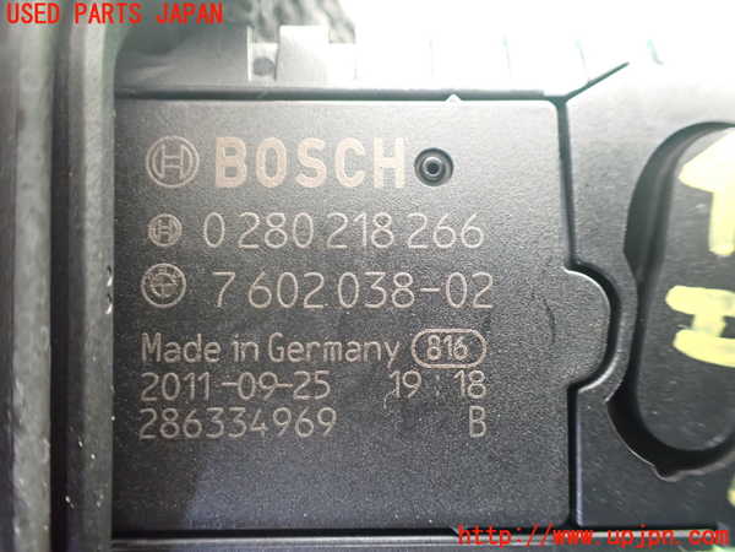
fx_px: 637
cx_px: 368
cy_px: 276
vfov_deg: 46.8
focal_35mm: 30
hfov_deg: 60.0
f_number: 2.3
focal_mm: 5.4
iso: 1250
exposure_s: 1/30
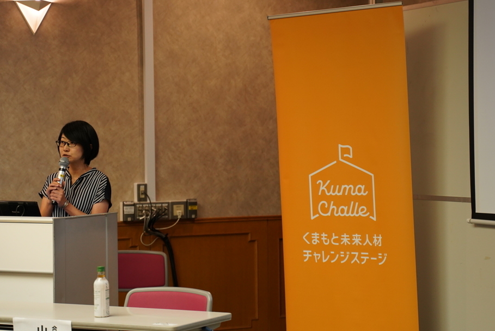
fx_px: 1363
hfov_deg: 20.6
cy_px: 155
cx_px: 230
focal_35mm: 99
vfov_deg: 13.9
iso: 1600
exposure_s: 1/160
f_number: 3.2
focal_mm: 75
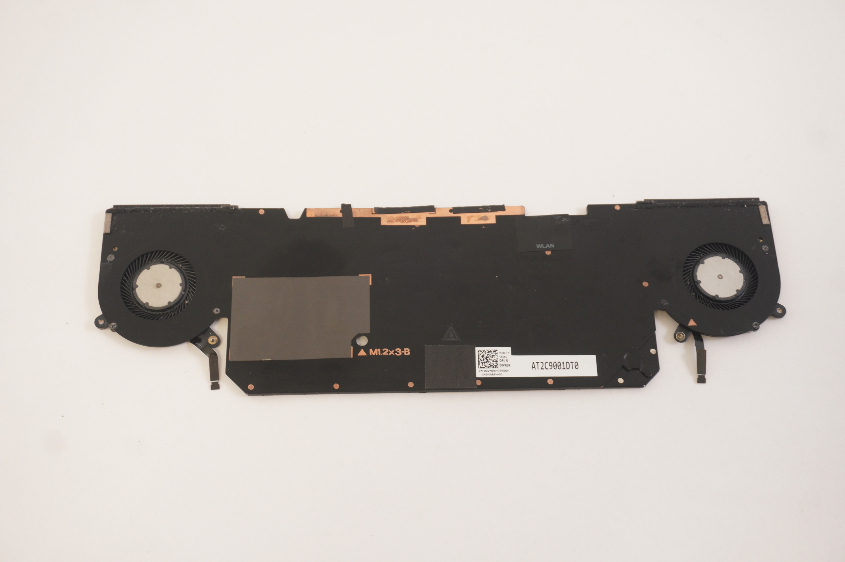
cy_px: 281
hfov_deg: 45.0
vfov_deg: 30.8
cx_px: 422
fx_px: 1020
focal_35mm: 44
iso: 200
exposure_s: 1/13
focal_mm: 29
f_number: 5.6
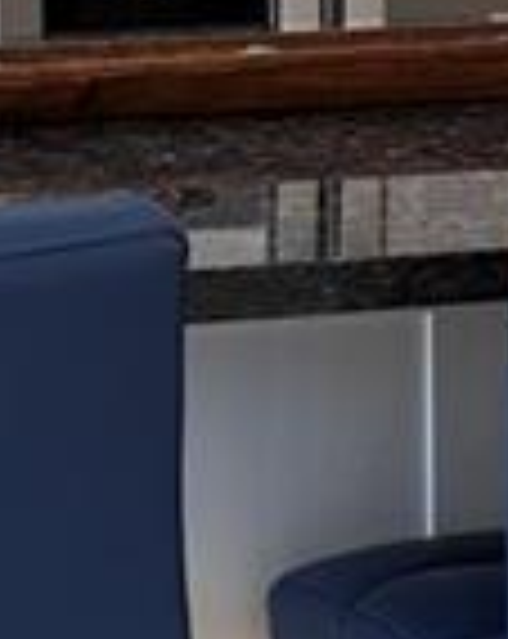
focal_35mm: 215
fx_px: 4054
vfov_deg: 9.0
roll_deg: +0.4
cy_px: 112
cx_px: 544
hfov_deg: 7.1
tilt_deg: -8.5
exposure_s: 1/60
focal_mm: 5.96
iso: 80
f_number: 1.6
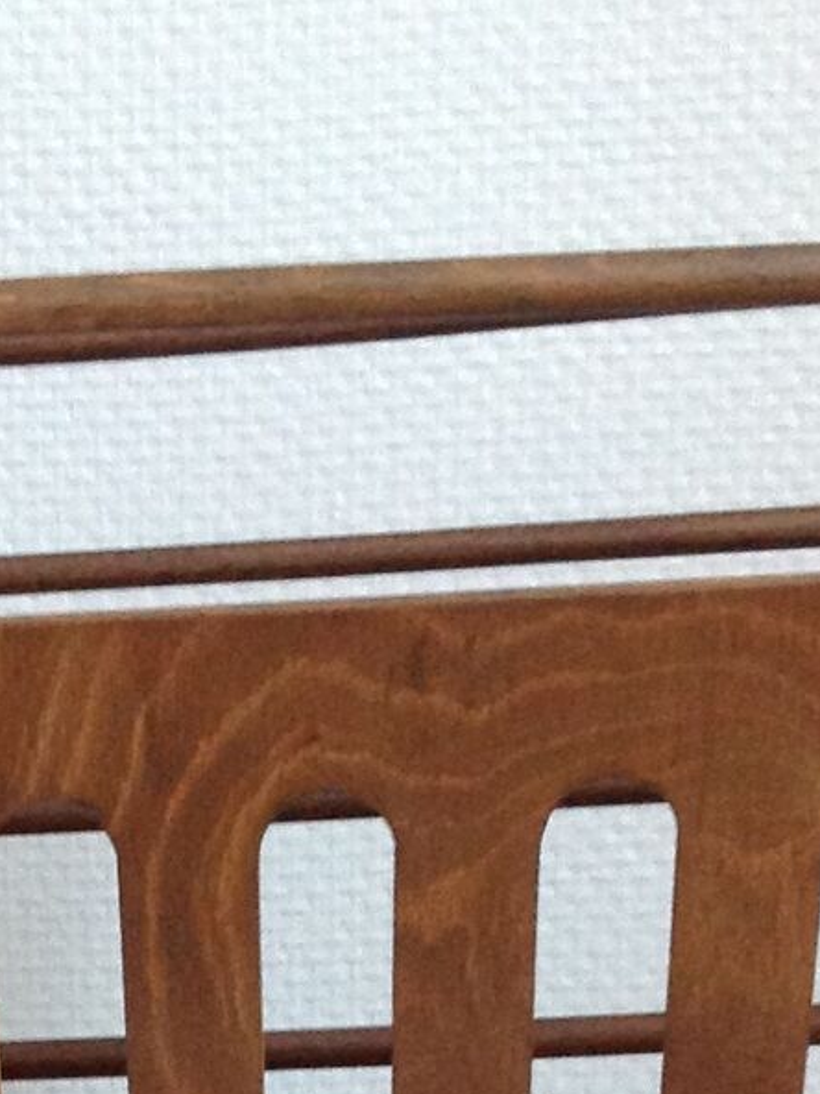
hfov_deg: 12.4
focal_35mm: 118
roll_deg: +3.0
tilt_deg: -15.9
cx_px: 42
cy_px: 1489
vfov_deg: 15.7
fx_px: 3727
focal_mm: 4.28
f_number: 2.4
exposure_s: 1/15
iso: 250
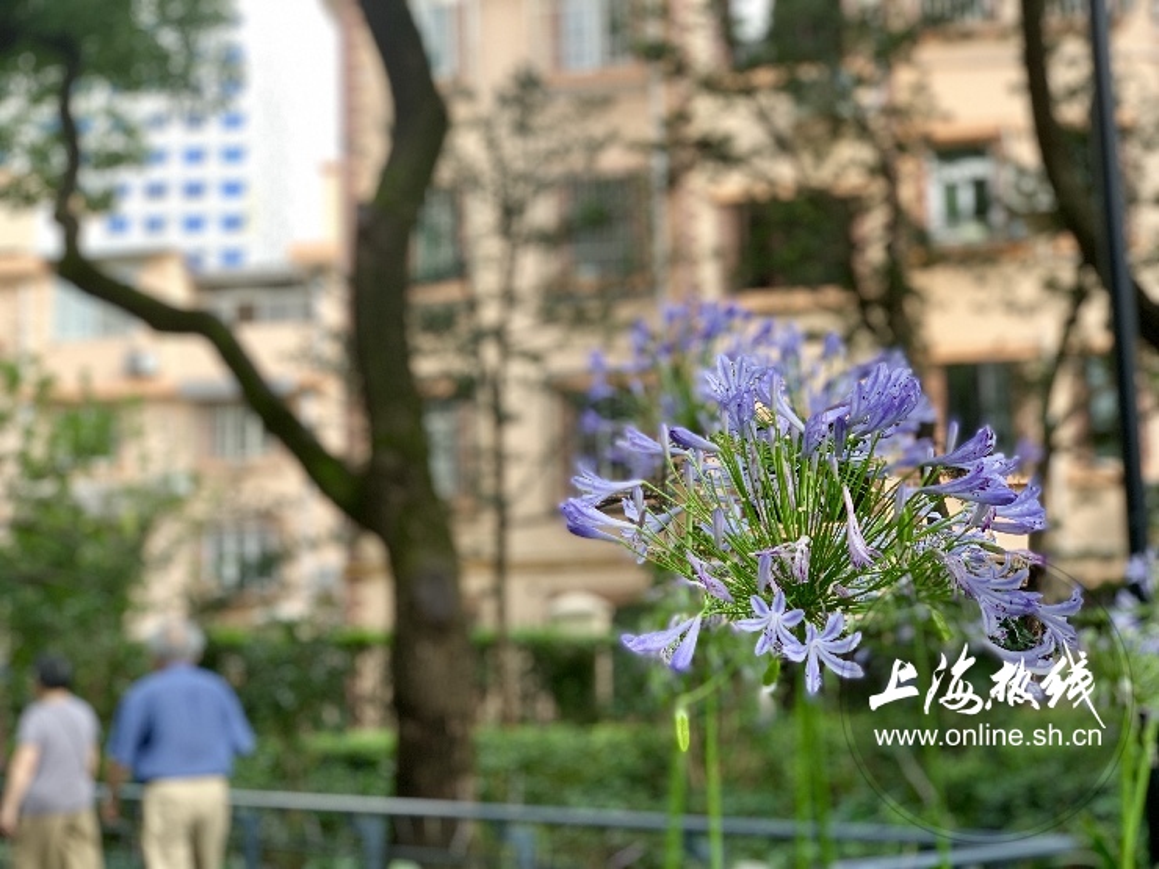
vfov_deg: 28.0
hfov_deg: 36.8
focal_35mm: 52
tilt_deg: +11.3
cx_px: 580
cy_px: 434
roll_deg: +1.7
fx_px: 1741
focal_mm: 6
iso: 50
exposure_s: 1/122
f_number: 2.4
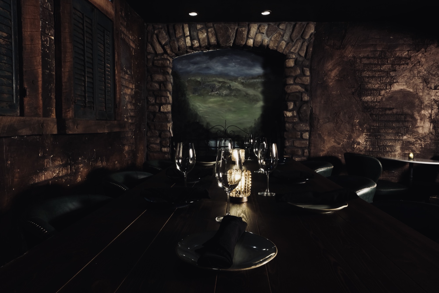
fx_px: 293
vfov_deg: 53.1
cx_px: 220
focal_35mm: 24
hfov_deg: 73.7
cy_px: 146
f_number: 22
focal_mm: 16
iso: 250
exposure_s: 3
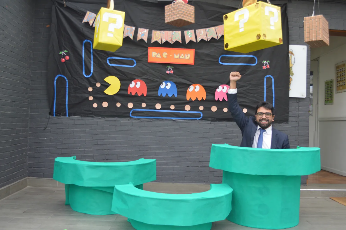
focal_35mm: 33
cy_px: 115
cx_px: 173
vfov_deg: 39.9
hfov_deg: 57.3
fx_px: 317
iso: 400
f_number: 4.5
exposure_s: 1/80
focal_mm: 22
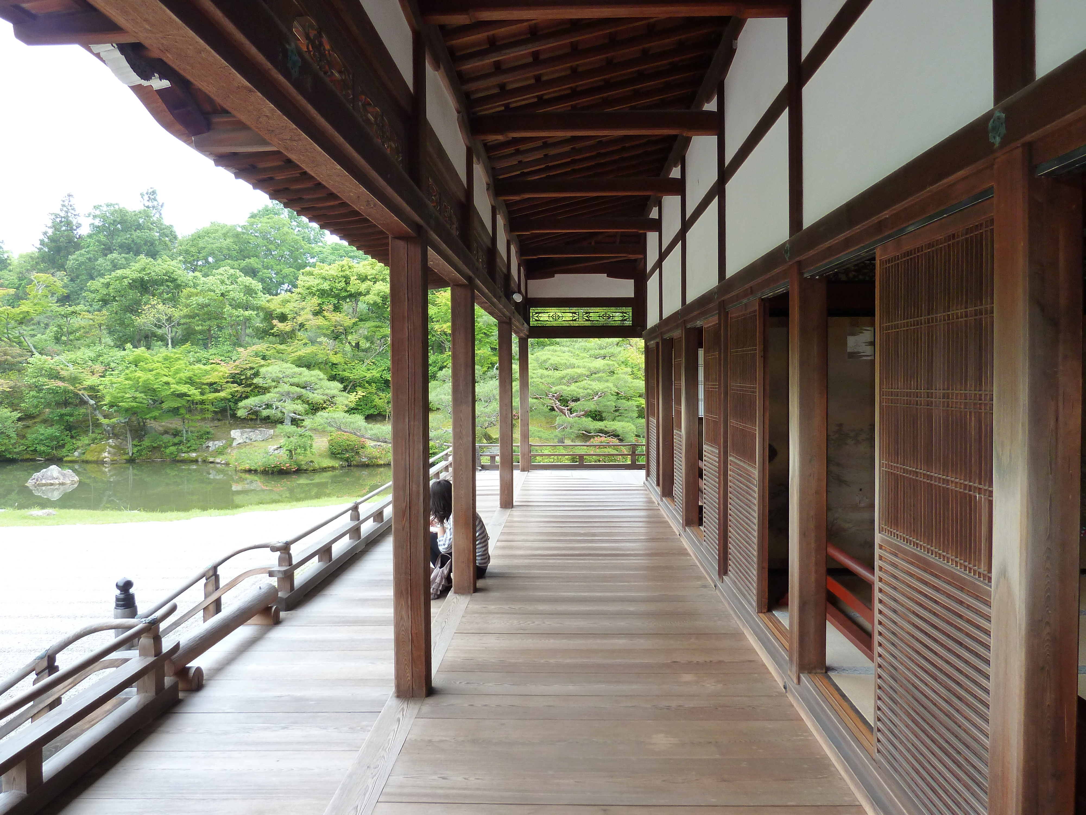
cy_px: 408
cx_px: 543
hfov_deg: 69.4
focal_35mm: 25
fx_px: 784
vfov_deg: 54.9
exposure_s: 1/50
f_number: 3.3
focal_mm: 4.1
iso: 125
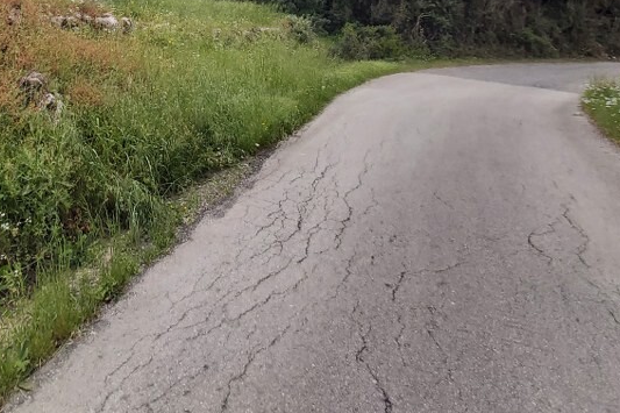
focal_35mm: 24
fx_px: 413
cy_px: -24
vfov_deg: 43.2
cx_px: 131
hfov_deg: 67.4
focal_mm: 1.42
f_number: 2.2
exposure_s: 1/850
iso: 40
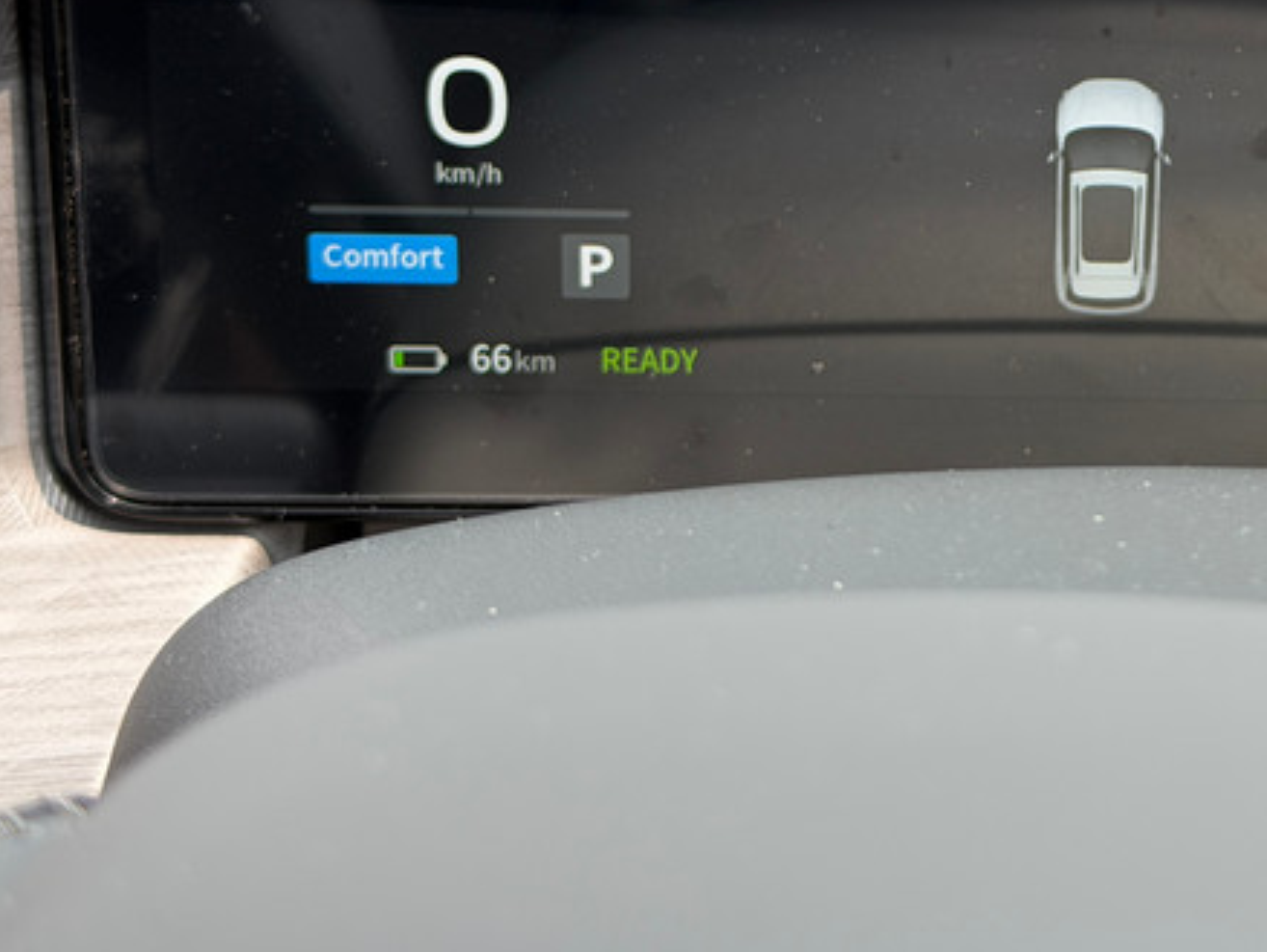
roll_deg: -1.7
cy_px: 177
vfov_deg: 16.0
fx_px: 3369
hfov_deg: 20.9
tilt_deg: -27.6
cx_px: 1140
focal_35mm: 92
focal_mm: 6.76
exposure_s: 1/149
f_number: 1.78
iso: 64
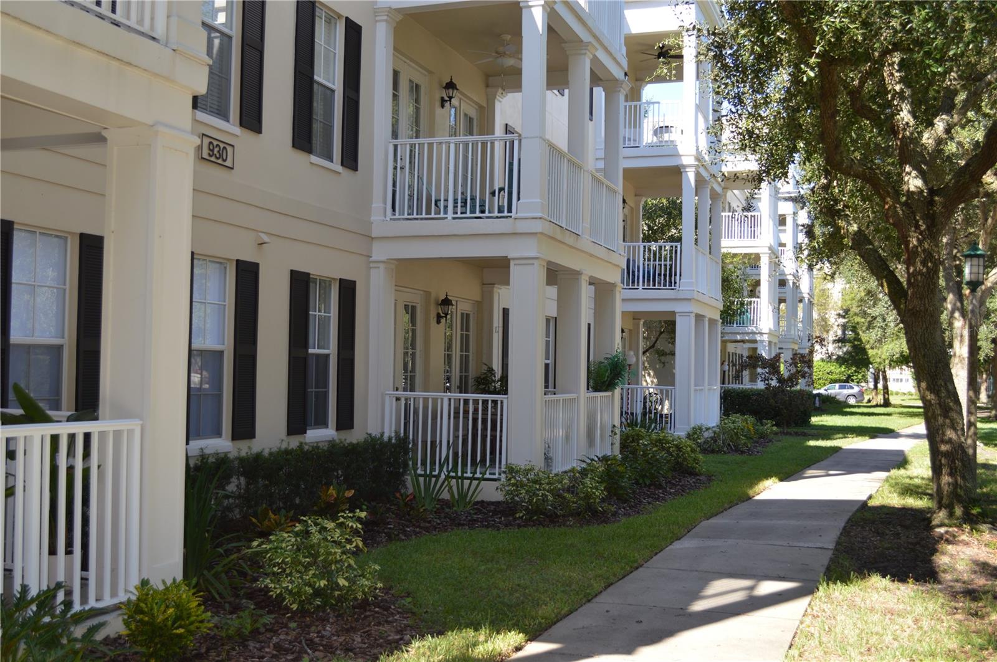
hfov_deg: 49.6
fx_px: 1079
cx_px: 498
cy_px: 331
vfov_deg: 34.1
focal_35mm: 39
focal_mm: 26
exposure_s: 1/160
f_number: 4.2
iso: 100
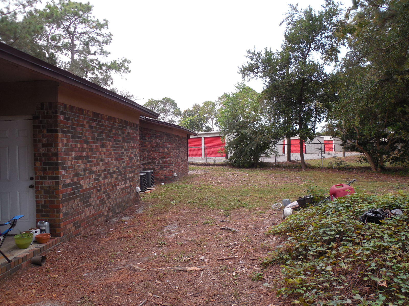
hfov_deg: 69.4
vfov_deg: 54.9
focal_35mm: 25
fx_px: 295
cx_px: 204
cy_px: 153
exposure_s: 1/50
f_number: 3.3
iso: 125
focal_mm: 4.5
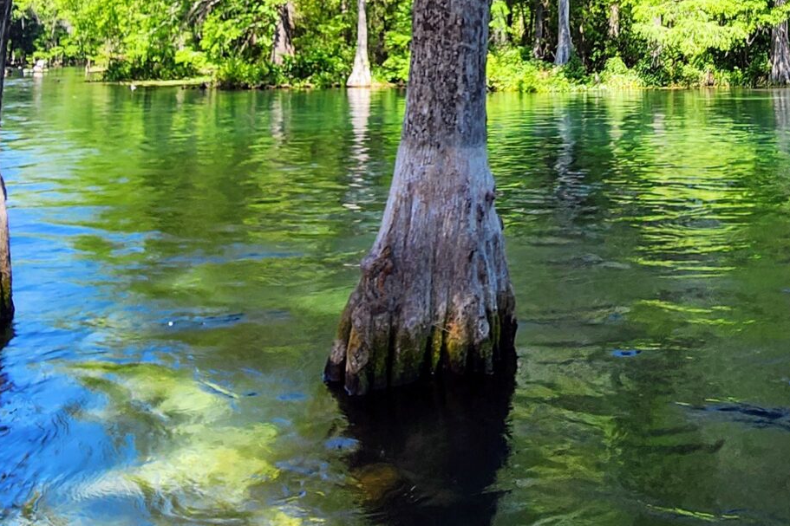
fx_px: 834
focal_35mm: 38
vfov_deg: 30.6
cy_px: -77
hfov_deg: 49.2
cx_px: 567
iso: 50
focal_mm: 2.2
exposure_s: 1/521
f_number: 2.2
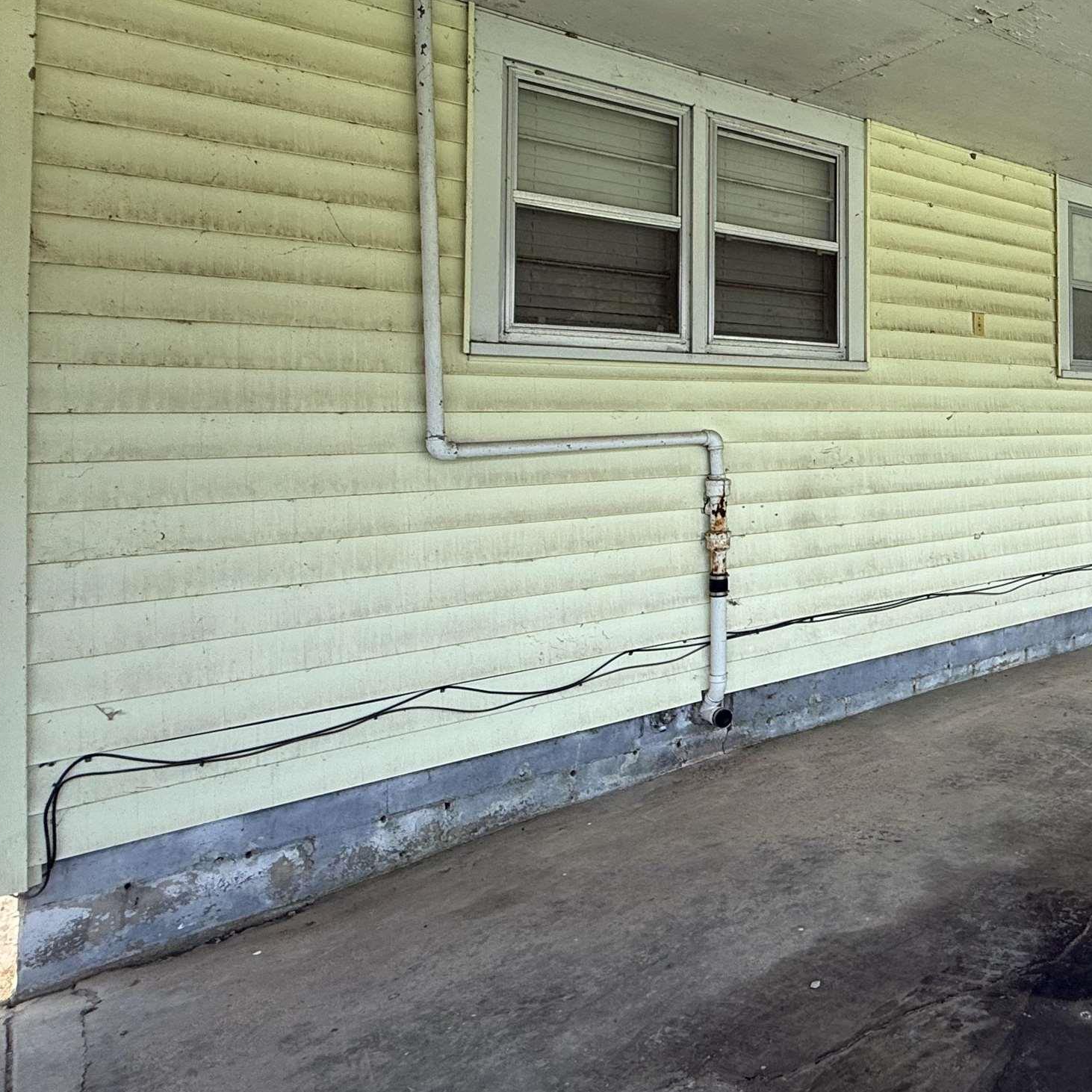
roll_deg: +1.2
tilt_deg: +1.9
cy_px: 392
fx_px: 928
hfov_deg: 53.4
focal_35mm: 26
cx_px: 980
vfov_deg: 59.9
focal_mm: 2.22
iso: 50
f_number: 2.2
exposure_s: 1/275
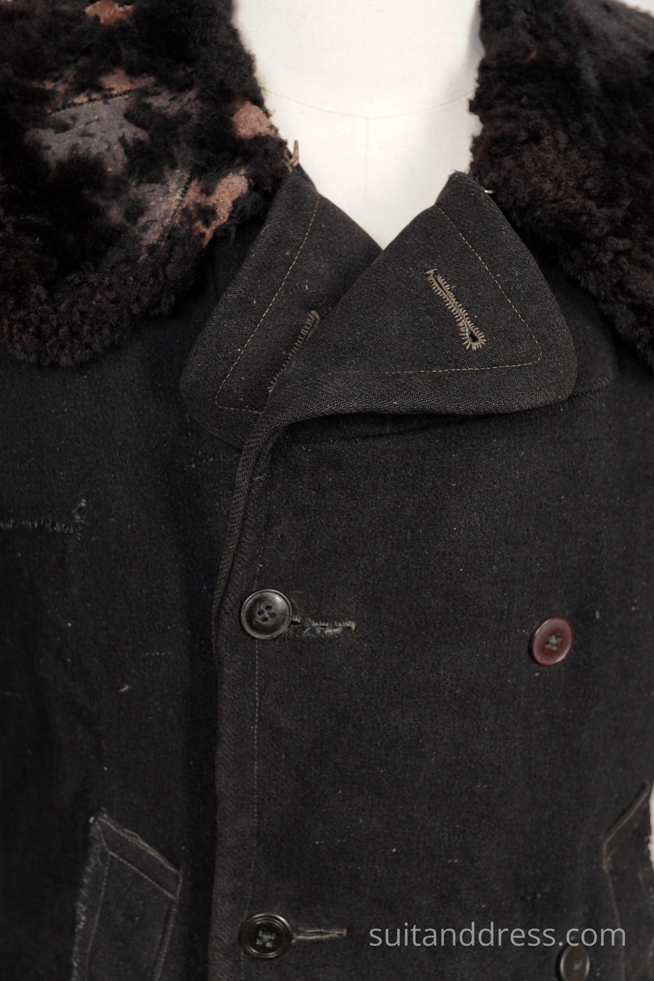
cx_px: 327
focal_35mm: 48
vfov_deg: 41.1
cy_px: 490
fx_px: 1308
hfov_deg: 28.1
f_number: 4
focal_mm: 32
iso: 250
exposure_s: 1/13
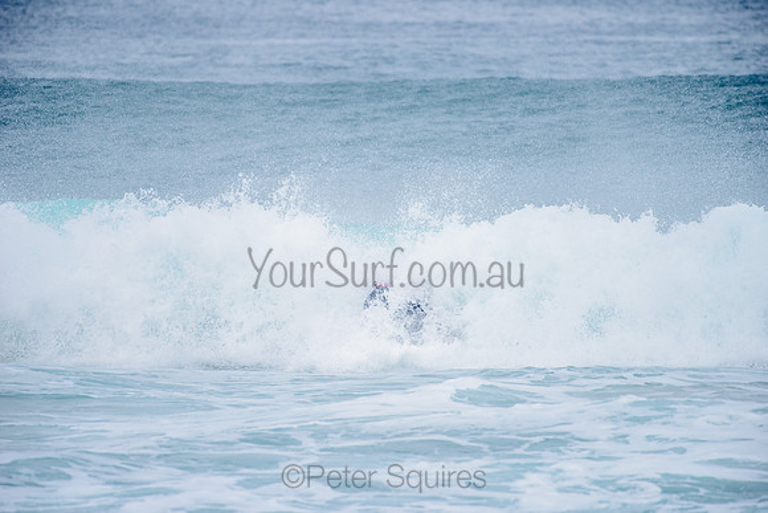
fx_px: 10669
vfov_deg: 2.8
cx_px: 384
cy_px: 256
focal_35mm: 500
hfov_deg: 4.1
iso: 320
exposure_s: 1/2000
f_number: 5.6
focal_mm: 500
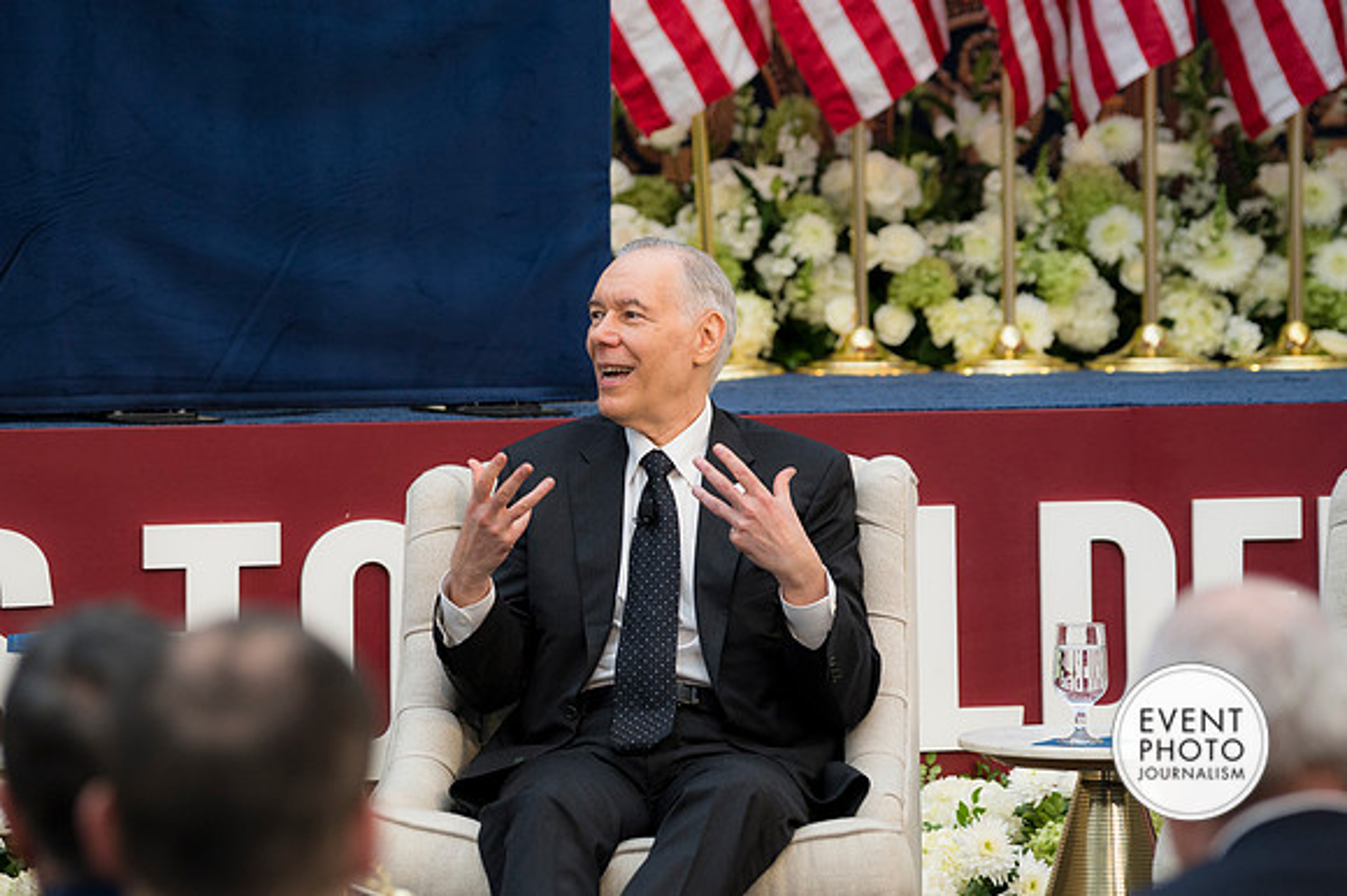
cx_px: 674
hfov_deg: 13.1
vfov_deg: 8.7
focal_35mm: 157
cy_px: 448
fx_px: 5871
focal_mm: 105
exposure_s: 1/320
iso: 280
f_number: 2.8
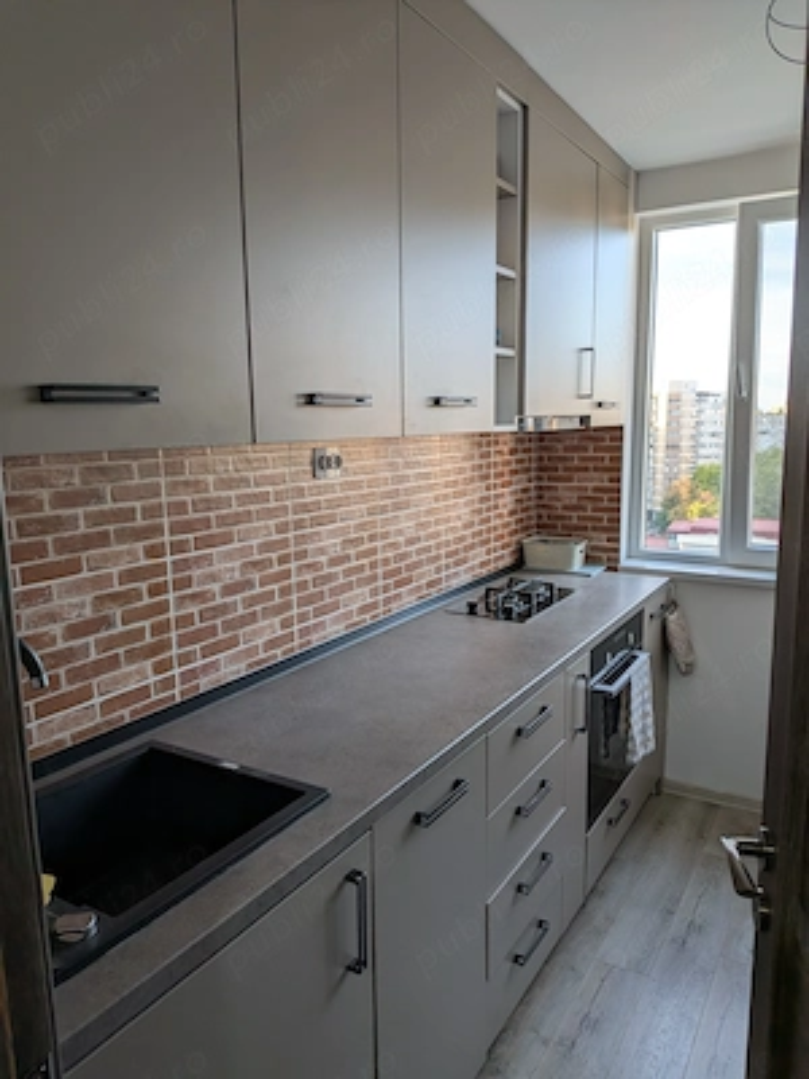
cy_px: 540
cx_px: 404
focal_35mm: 24
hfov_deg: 56.8
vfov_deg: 71.6
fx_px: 748
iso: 55
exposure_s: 1/100
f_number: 1.7
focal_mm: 4.53
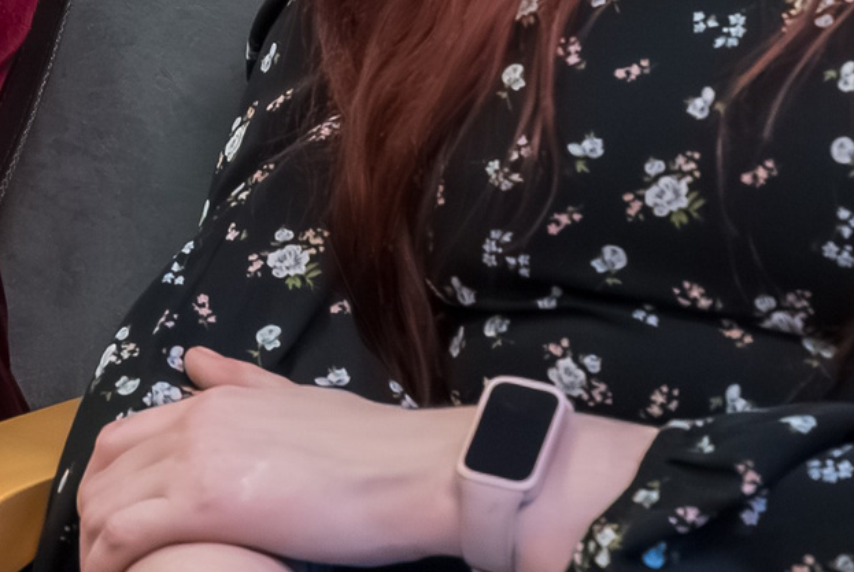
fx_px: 4489
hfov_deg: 10.5
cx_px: -473
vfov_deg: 7.2
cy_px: -251
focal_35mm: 189
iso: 10000
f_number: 5
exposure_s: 1/250
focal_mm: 46
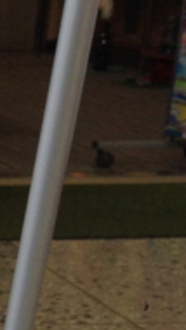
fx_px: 1323
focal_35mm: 151
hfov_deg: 7.3
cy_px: 531
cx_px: -322
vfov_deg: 13.2
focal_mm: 4.12
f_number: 2.4
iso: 80
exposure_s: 1/120
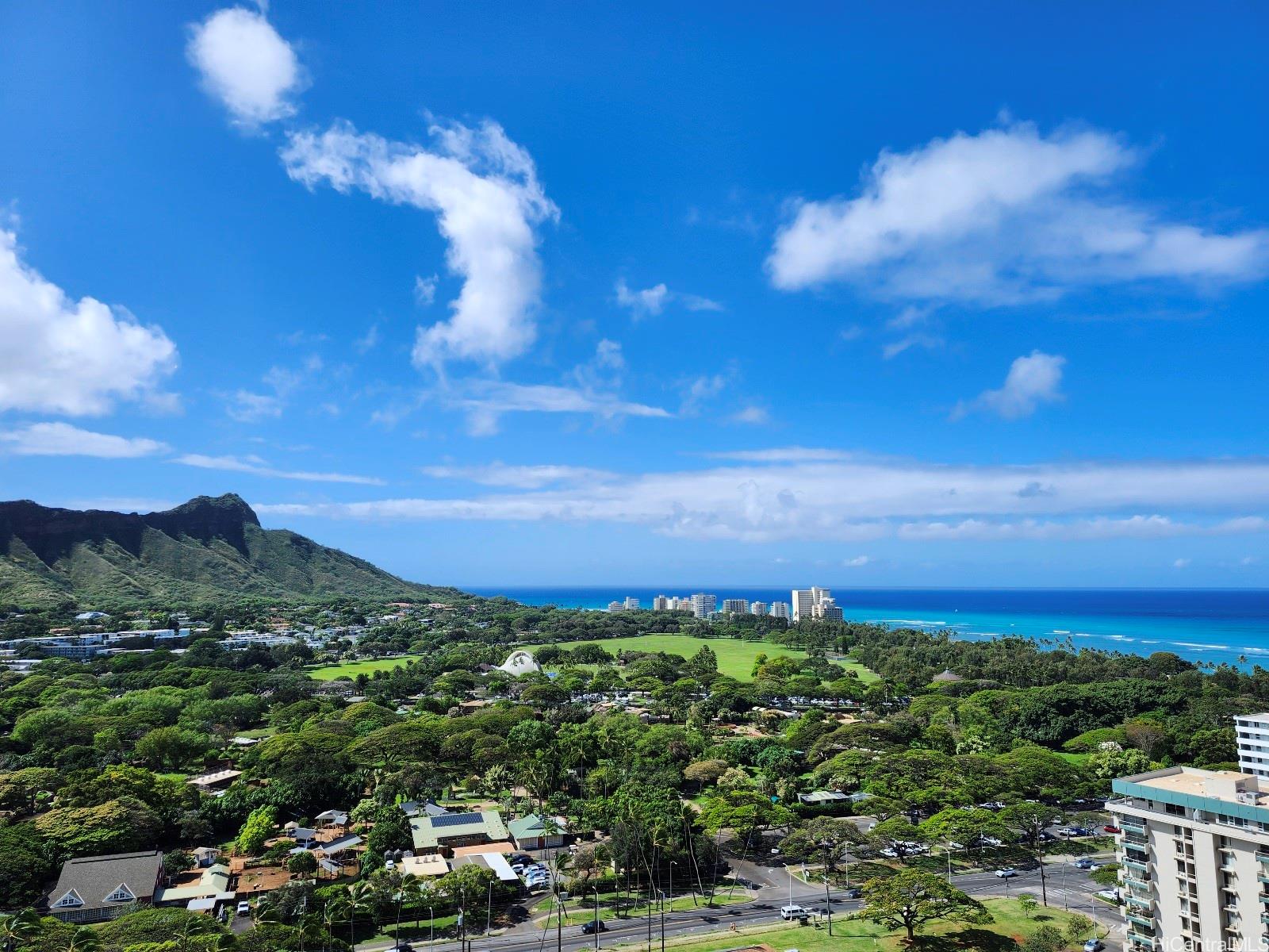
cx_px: 634
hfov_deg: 73.9
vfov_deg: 58.9
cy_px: 476
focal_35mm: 23
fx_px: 843
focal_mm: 5.54
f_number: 1.8
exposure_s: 1/2000
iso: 25
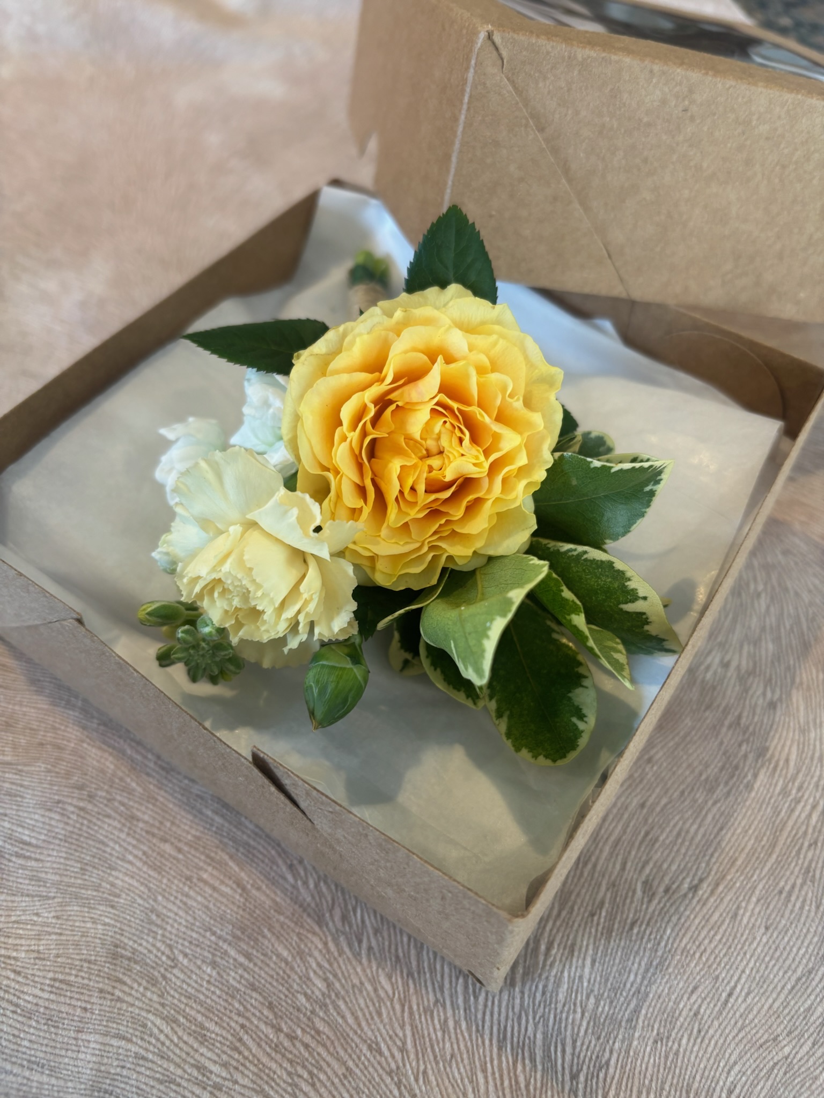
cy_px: 549
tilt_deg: -53.6
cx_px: 412
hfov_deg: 53.1
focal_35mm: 26
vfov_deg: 67.3
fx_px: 825
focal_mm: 5.96
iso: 80
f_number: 1.6
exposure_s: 1/60
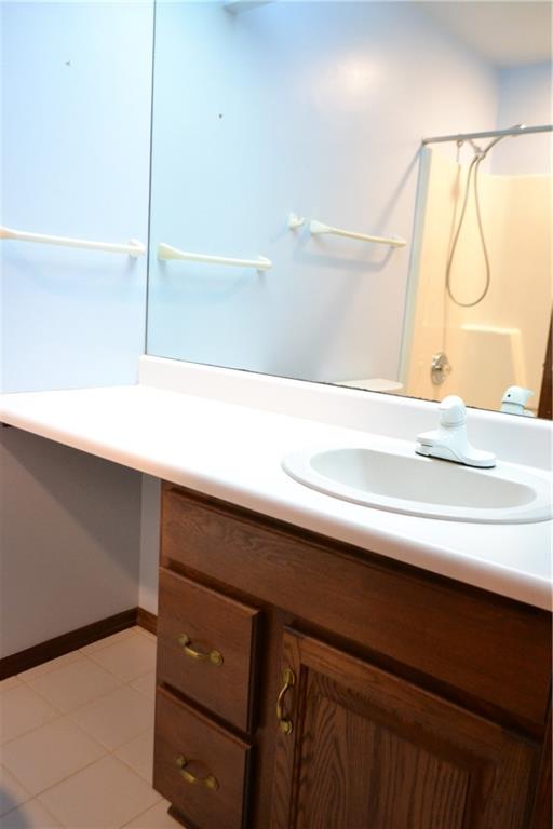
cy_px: 414
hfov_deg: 47.9
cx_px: 276
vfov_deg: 67.4
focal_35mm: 27
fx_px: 622
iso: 2000
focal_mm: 18
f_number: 3.5
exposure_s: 1/60
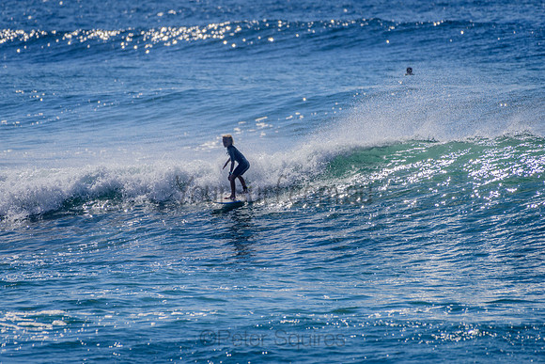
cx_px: 242
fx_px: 9273
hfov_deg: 3.4
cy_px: 189
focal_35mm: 612
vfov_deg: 2.2
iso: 125
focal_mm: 500
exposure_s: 1/2000
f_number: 5.6
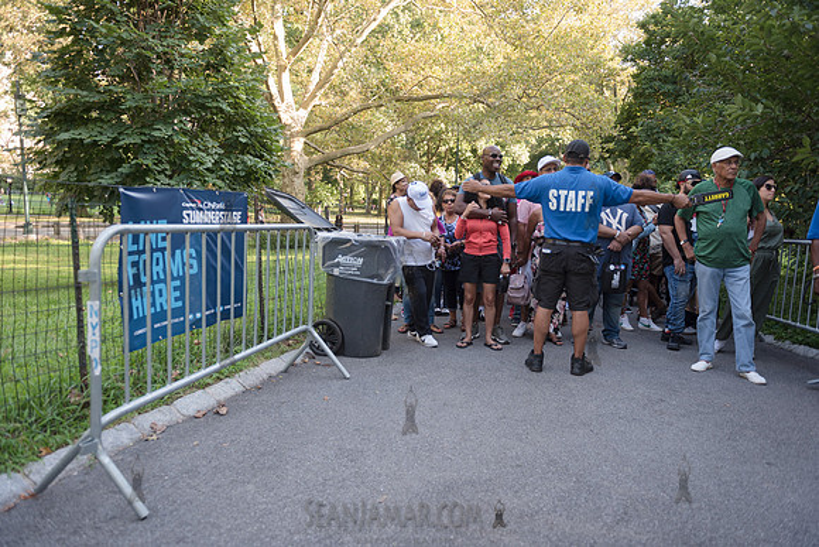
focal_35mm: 24
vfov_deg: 53.2
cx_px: 410
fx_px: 546
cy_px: 274
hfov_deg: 73.7
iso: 200
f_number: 3.2
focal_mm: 24
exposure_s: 1/160
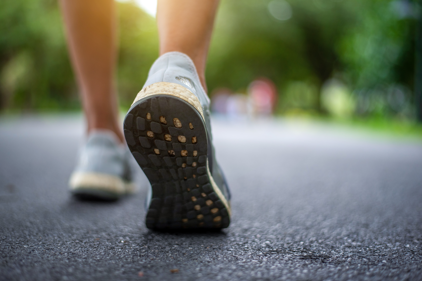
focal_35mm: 52
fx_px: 610
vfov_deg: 26.0
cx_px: 204
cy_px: 136
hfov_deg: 38.2
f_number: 1.8
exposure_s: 1/320
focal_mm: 50
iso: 400
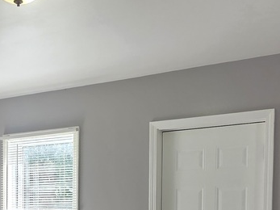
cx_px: 61
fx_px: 437
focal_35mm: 54
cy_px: 251
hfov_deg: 34.6
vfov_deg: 24.5
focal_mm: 2.2
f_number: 1.9
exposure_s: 1/120
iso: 32
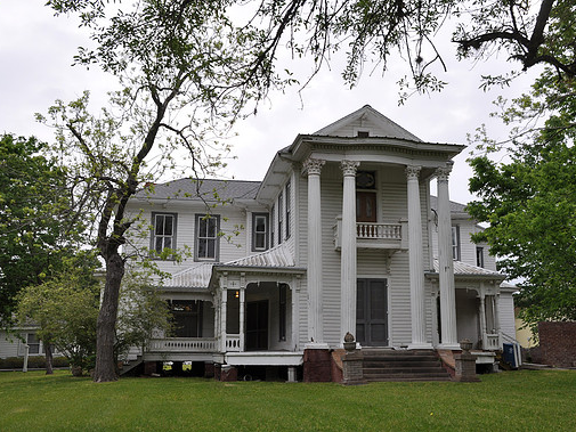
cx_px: 323
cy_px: 218
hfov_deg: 43.8
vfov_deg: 33.6
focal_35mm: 43
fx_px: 716
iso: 200
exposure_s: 1/125
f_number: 11
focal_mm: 26
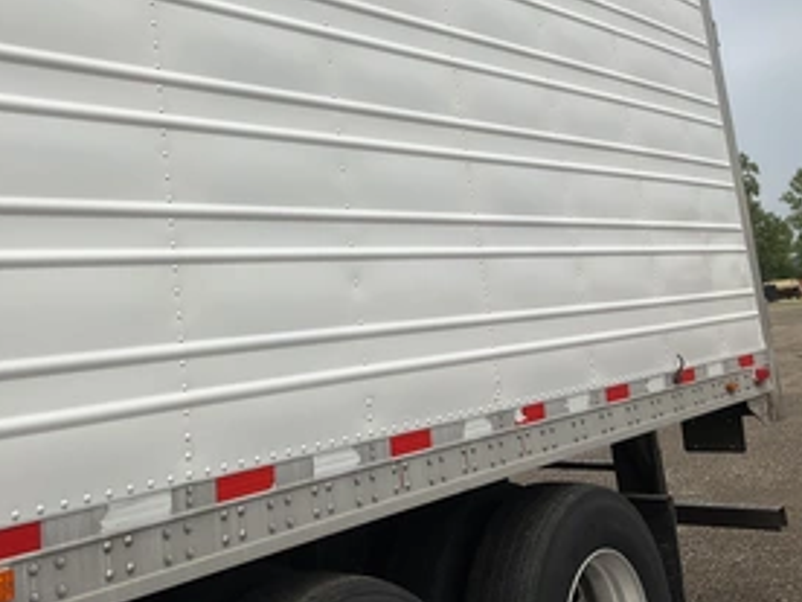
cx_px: 270
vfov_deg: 33.9
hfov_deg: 44.2
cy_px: 180
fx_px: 973
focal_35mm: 42
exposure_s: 1/519
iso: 25
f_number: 1.8
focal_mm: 3
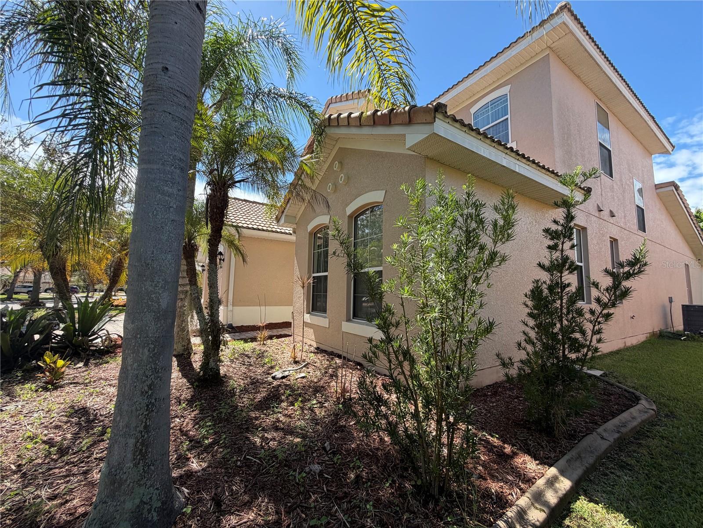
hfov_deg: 102.1
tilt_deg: +5.2
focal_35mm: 14
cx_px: 352
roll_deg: -0.8
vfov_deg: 85.7
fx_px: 284
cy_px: 264
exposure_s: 1/502
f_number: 2.2
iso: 50
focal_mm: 2.22
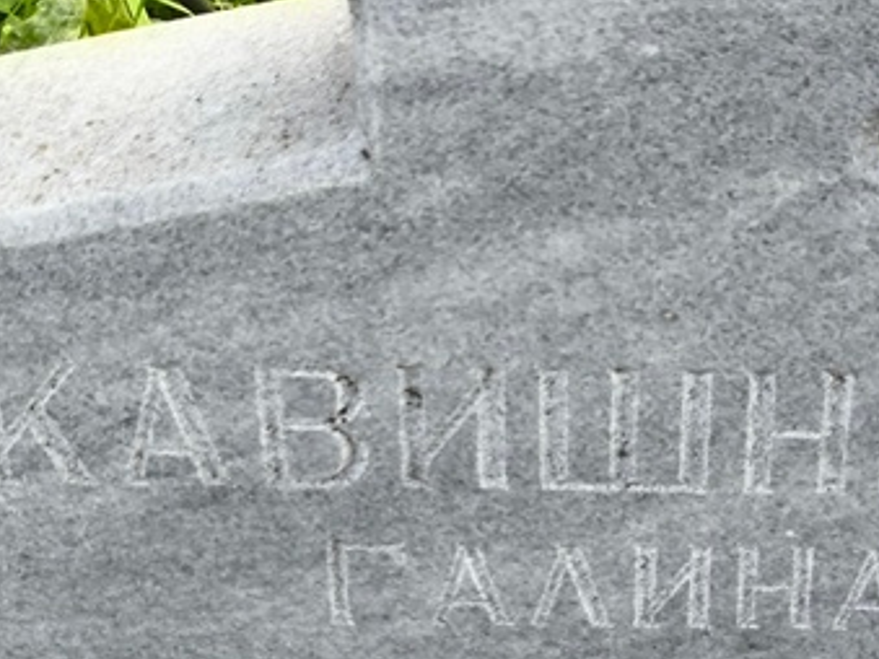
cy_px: 592
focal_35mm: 118
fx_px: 2995
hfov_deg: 16.6
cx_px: 621
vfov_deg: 12.5
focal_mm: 4.71
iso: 50
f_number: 1.7
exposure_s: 1/200
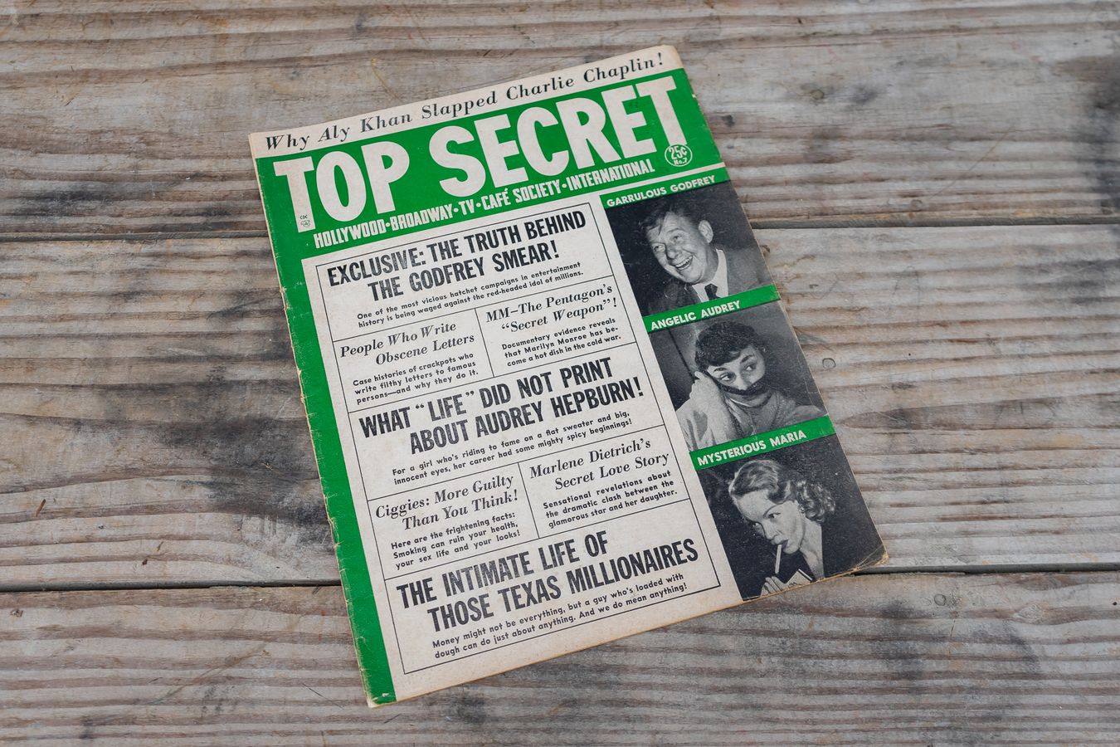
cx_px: 548
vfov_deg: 38.2
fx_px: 1077
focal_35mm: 35
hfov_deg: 54.9
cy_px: 366
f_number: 4
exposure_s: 1/4000
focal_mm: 30
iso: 500
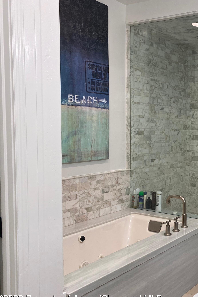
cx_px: 210
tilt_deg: -6.5
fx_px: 322
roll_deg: -1.5
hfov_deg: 31.0
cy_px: 152
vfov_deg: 49.5
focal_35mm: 39
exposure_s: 1/120
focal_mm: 4.25
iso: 125
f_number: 1.8
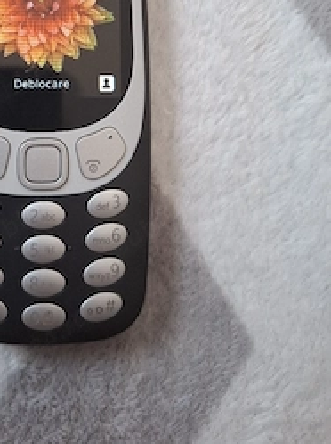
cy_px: 96
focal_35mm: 37
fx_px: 473
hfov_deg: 37.2
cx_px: 66
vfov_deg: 47.8
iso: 160
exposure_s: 1/50
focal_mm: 5.54
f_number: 1.8
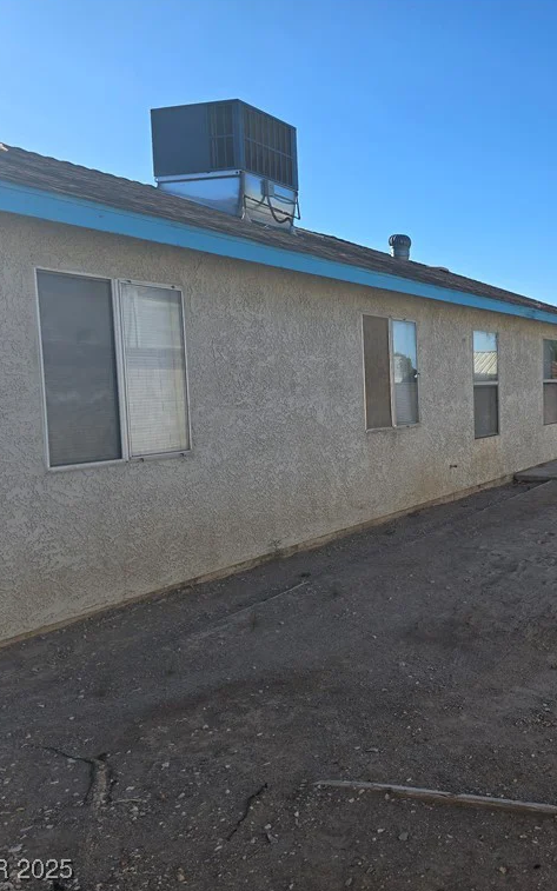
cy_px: 444
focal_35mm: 33
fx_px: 802
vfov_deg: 58.1
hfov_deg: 34.8
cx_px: 557
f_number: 1.7
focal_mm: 6.3
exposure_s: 1/577
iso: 12
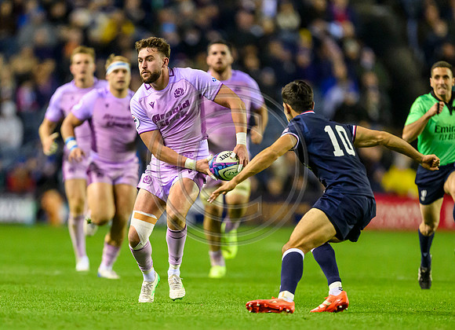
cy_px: 216
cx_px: 183
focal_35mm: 685
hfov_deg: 2.9
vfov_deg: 2.1
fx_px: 8888
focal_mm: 400
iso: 8000
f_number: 2.8
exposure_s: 1/1600
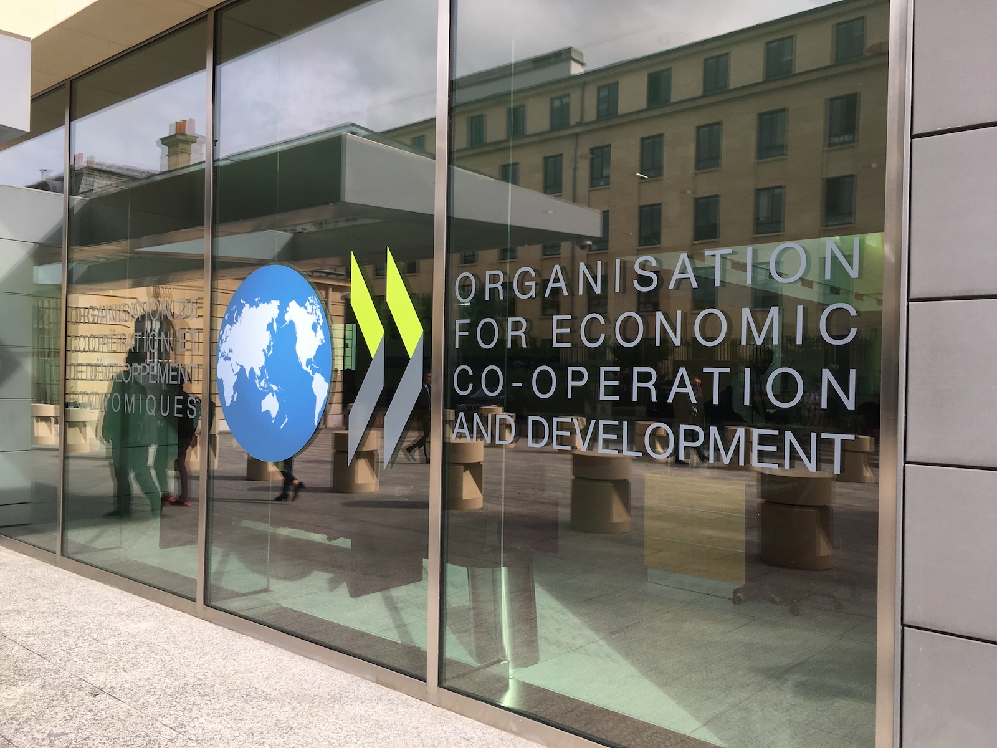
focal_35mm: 29
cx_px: 498
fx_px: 835
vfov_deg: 48.2
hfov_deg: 61.7
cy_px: 374
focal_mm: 4.15
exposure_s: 1/615
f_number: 2.2
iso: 25
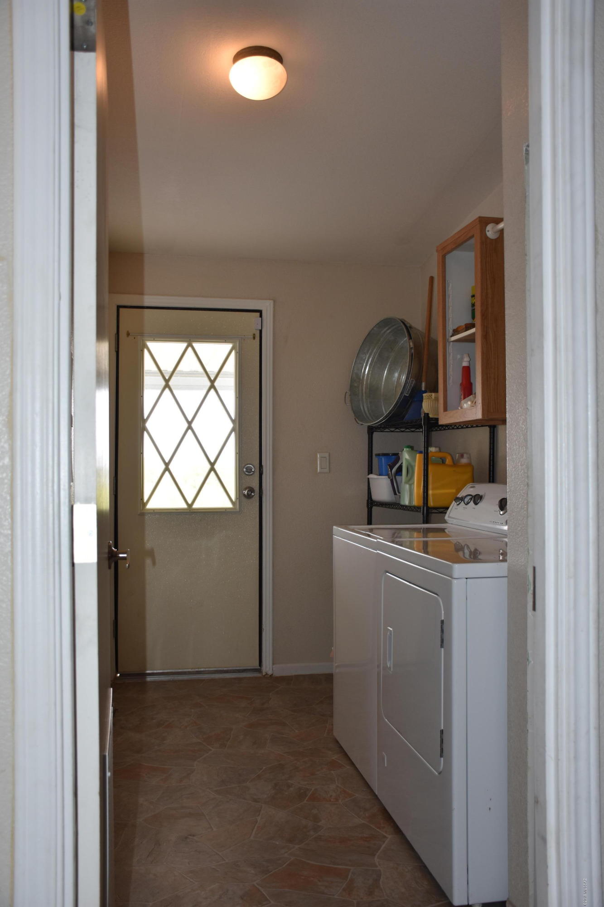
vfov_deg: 57.2
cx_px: 302
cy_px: 454
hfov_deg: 40.0
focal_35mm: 33
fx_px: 831
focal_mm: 22
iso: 200
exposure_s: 1/125
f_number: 3.5
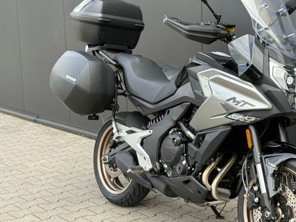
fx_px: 615
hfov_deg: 26.7
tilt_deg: -9.3
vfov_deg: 20.4
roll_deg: +0.4
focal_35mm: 72
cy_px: 113
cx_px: 217
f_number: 1.78
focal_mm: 6.76
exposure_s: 1/747
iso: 80
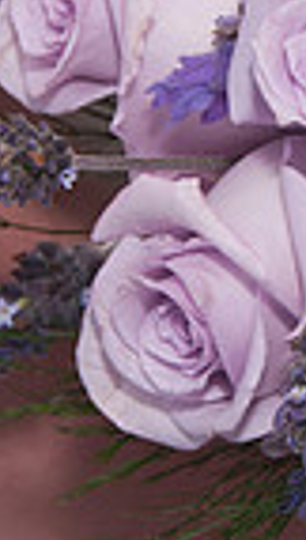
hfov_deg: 2.7
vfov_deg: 4.8
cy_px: 62
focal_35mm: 445
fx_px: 6385
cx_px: 480
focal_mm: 70
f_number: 8
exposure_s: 1/250
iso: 100
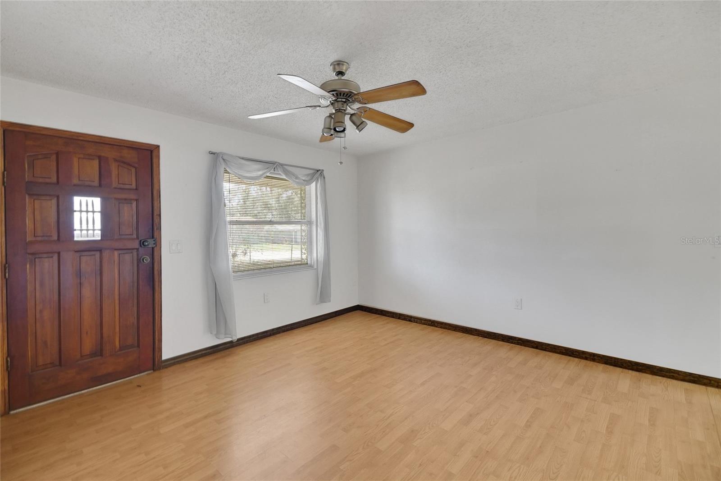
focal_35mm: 15
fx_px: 300
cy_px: 240
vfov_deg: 77.3
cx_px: 360
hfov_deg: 100.4
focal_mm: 10
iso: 1000
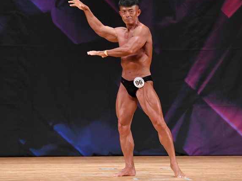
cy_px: 85
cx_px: 137
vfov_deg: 4.2
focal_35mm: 351
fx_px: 2454
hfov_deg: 5.6
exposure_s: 1/400
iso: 3200
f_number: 5.6
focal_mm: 180
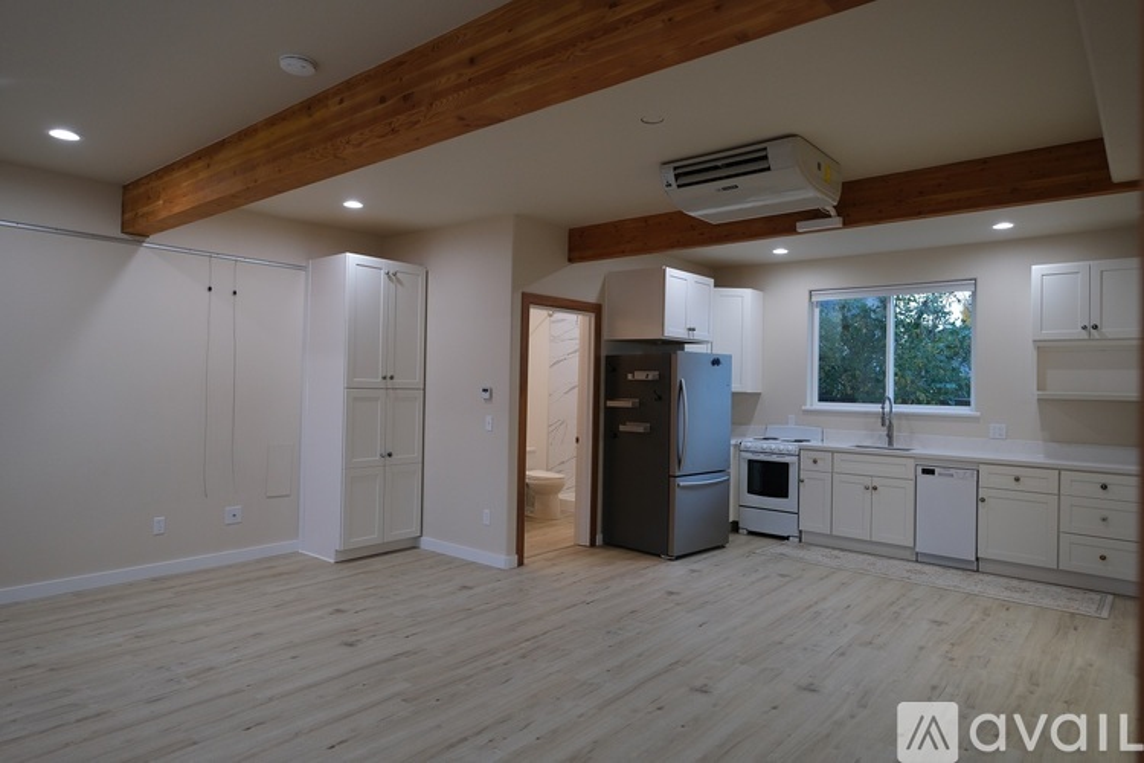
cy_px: 382
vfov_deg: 57.2
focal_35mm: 22
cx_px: 572
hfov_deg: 78.6
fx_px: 699
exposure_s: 1/125
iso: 800
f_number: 4
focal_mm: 14.5
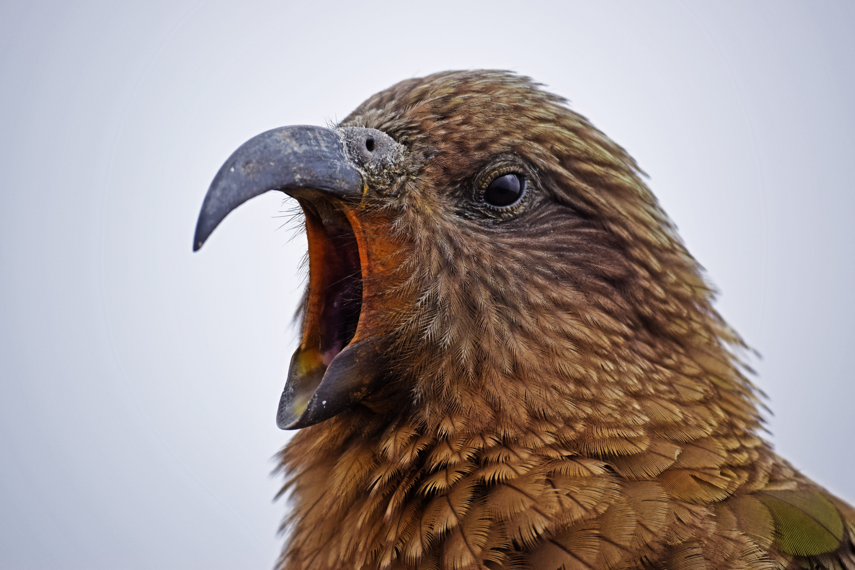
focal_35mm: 300
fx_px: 7124
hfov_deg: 6.9
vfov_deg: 4.6
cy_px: 285
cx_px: 428
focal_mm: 200
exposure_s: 1/640
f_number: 5.6
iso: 200
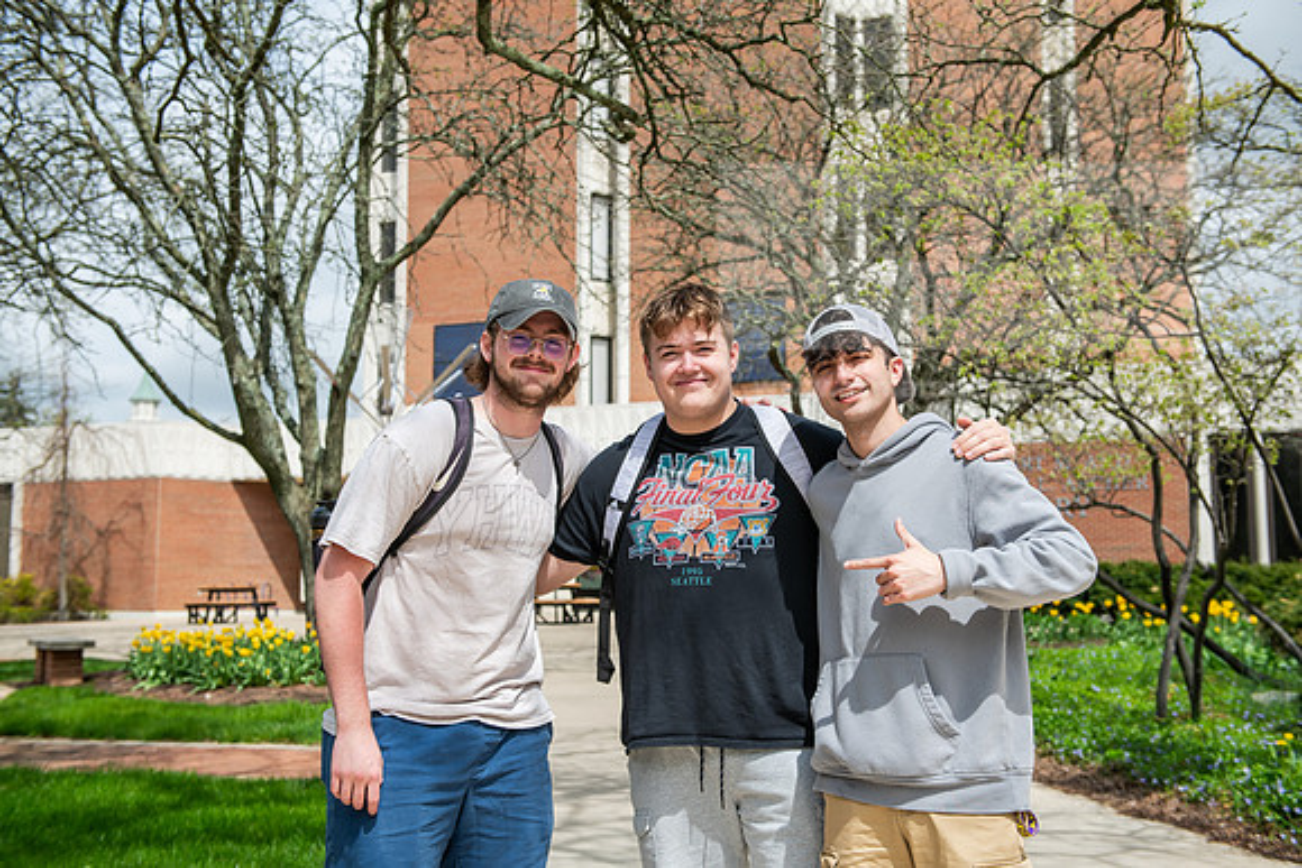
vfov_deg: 31.9
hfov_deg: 46.4
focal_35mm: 42
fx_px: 1519
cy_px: 434
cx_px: 651
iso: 125
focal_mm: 42
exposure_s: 1/640
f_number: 4.5
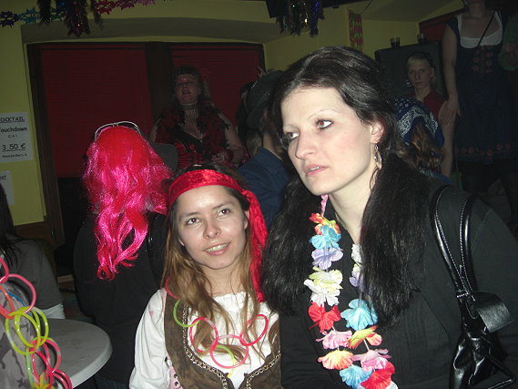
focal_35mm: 38
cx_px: 259
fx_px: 569
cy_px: 194
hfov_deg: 49.0
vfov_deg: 37.7
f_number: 2.8
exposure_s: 1/60
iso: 200
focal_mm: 7.9
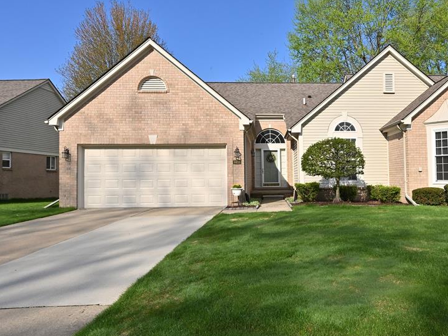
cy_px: 171
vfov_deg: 61.1
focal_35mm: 22
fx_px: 285
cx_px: 309
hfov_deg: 73.4
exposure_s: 1/200
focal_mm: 16
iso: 320
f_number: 20
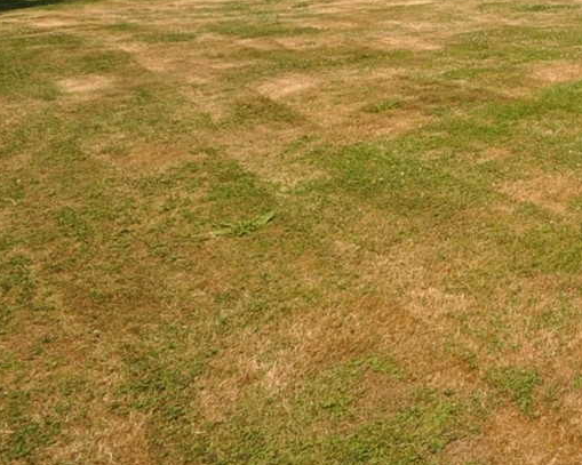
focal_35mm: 47
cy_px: -118
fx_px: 809
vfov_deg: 27.5
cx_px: 874
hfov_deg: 27.4
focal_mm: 10
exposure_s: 1/200
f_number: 10
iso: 200
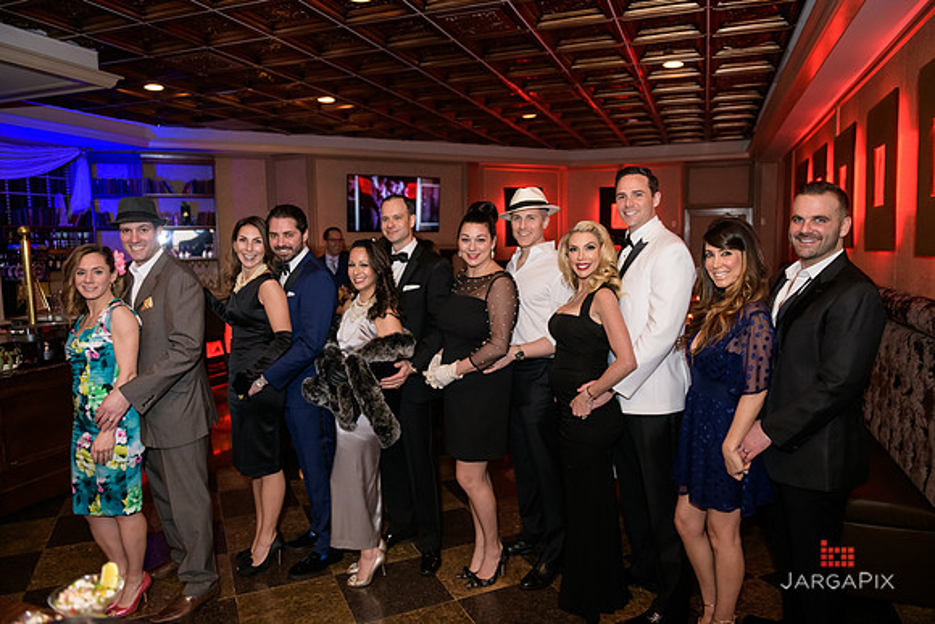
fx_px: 623
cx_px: 468
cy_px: 312
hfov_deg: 73.7
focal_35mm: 24
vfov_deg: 53.2
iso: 1600
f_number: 3.2
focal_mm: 24
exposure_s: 1/125
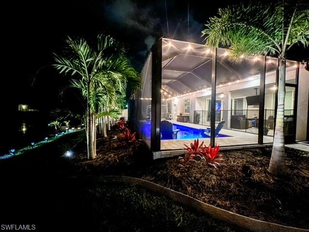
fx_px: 116
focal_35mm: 13
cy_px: 116
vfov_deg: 89.9
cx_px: 154
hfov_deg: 106.2
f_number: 1.8
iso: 1250
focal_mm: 1.57
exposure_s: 1/10
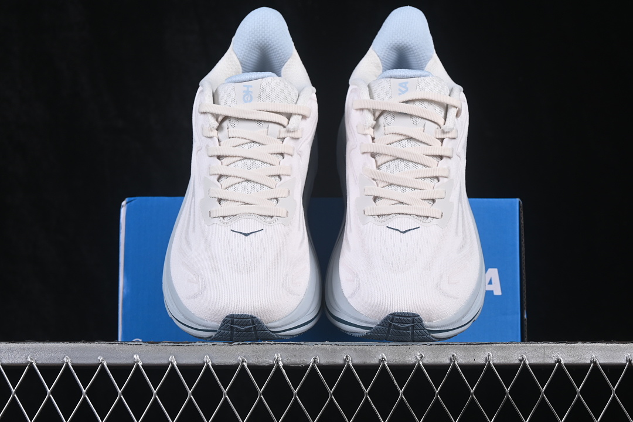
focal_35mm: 75
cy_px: 211
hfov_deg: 27.0
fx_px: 1319
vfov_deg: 18.2
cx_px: 316
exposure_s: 1/80
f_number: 8
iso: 160
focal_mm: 50
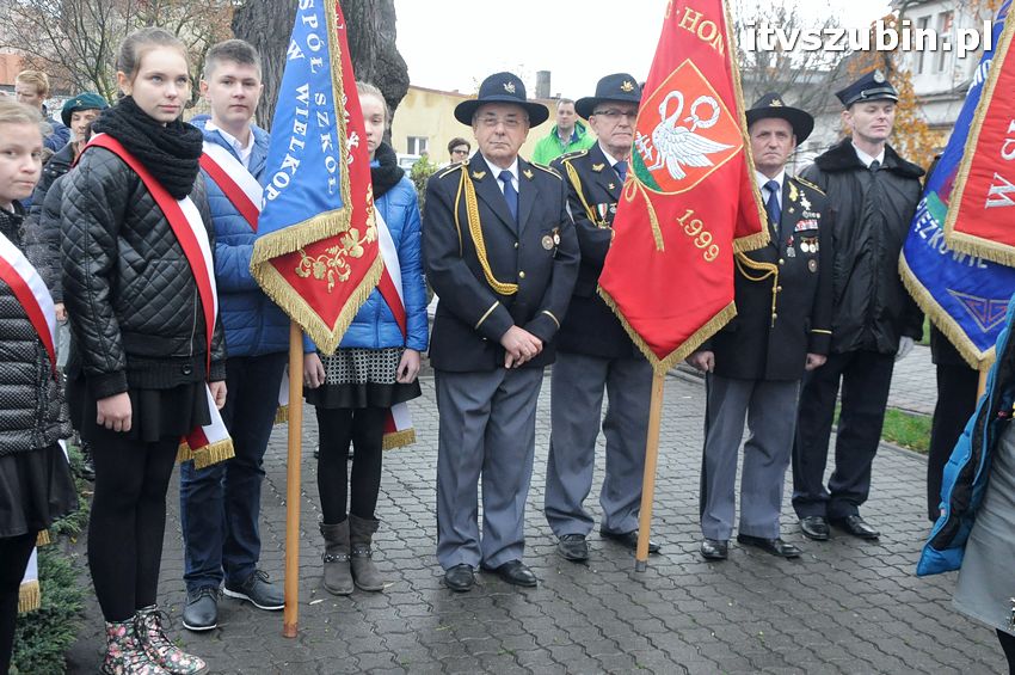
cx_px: 508
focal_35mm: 42
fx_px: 1183
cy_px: 338
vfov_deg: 31.8
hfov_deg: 46.4
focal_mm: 28
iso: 1600
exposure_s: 1/200
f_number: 7.1
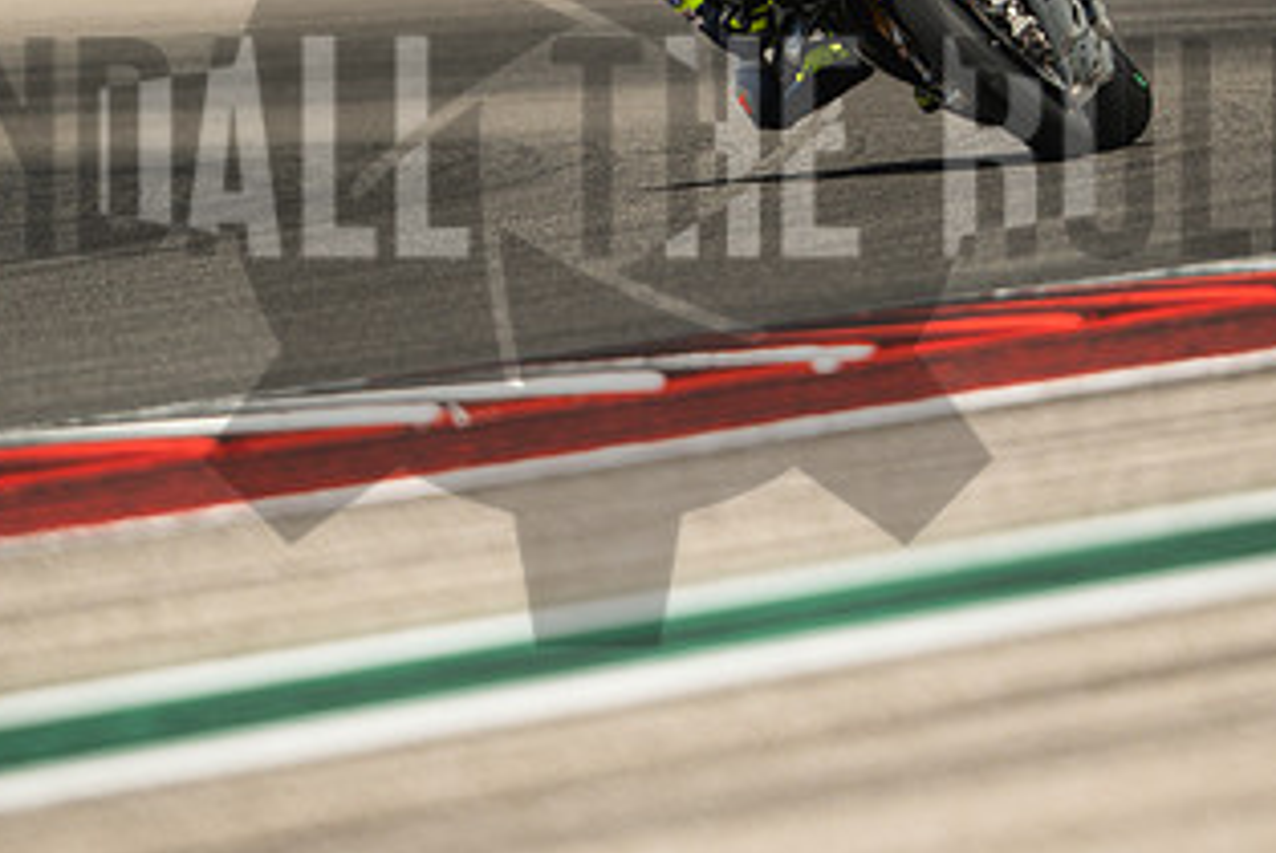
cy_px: 152
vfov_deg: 1.8
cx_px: 597
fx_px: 27494
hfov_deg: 2.7
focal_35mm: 775
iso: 250
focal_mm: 280
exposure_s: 1/2000
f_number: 2.8
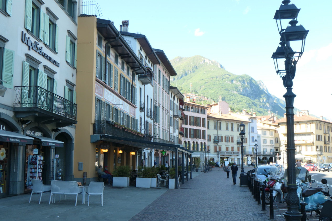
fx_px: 350
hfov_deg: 50.7
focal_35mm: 38
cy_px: 125
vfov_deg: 35.0
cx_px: 159
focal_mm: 11.7
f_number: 3.6
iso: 200
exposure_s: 1/320
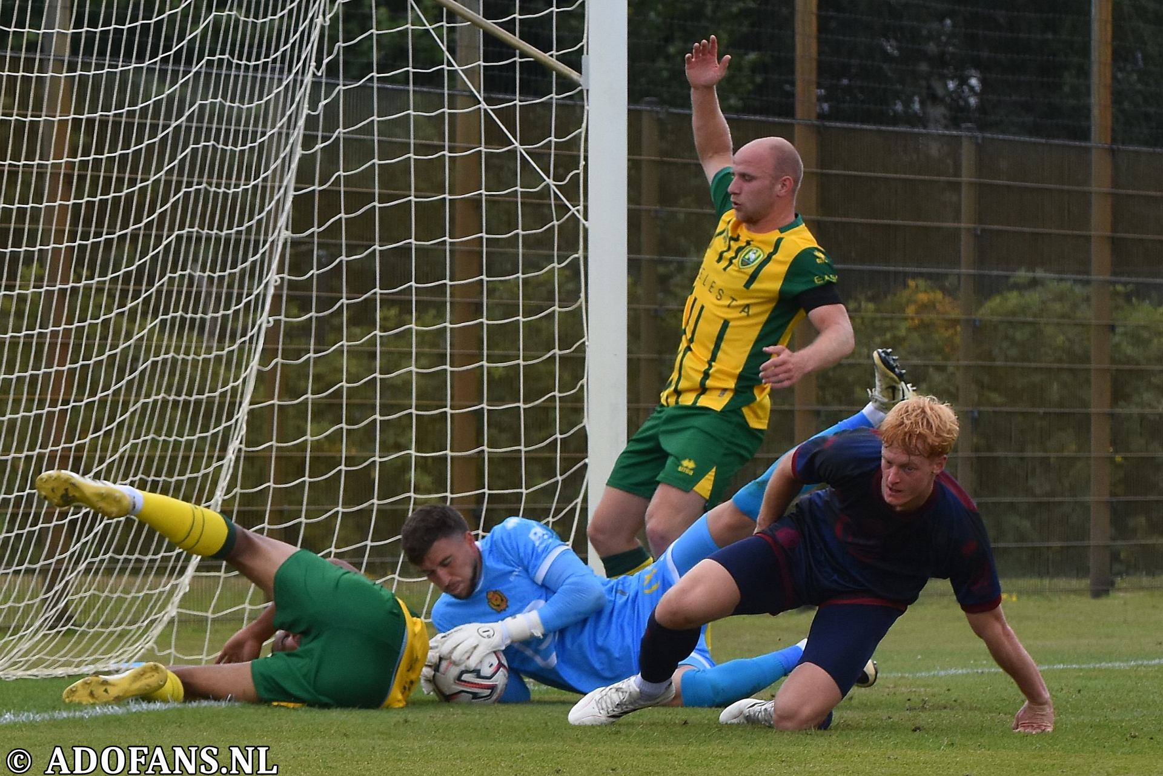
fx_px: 5815
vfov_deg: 7.6
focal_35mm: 180
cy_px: 388
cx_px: 582
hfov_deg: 11.4
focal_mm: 120
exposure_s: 1/1000
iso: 280
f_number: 4
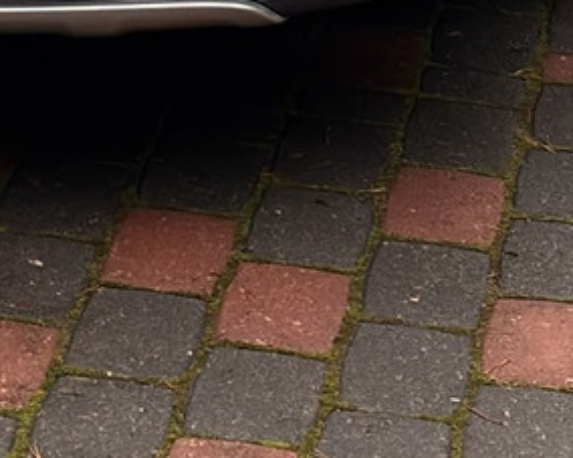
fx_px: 2424
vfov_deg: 9.6
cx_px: -222
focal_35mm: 143
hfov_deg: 12.9
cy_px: -634
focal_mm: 5.96
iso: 80
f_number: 1.6
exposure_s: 1/106
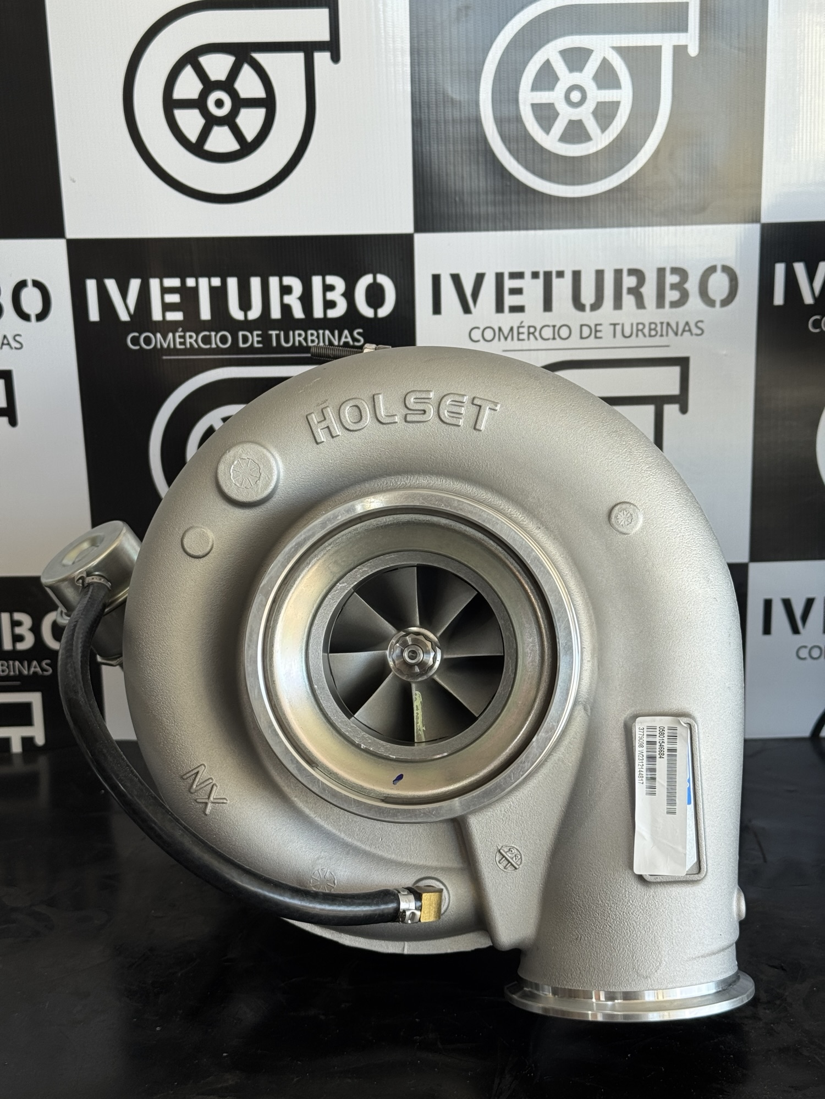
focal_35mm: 48
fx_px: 1525
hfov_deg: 30.3
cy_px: 550
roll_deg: +1.6
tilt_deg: -11.6
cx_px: 412
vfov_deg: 39.7
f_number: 1.78
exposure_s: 1/144
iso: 50
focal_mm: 6.76
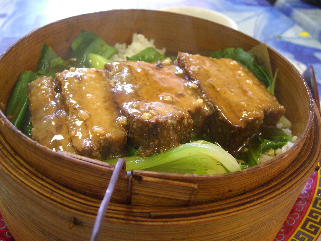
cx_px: 160
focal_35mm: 38
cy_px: 120
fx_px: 352
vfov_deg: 37.7
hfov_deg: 49.0
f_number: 2.8
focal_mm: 7.9
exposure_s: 1/13
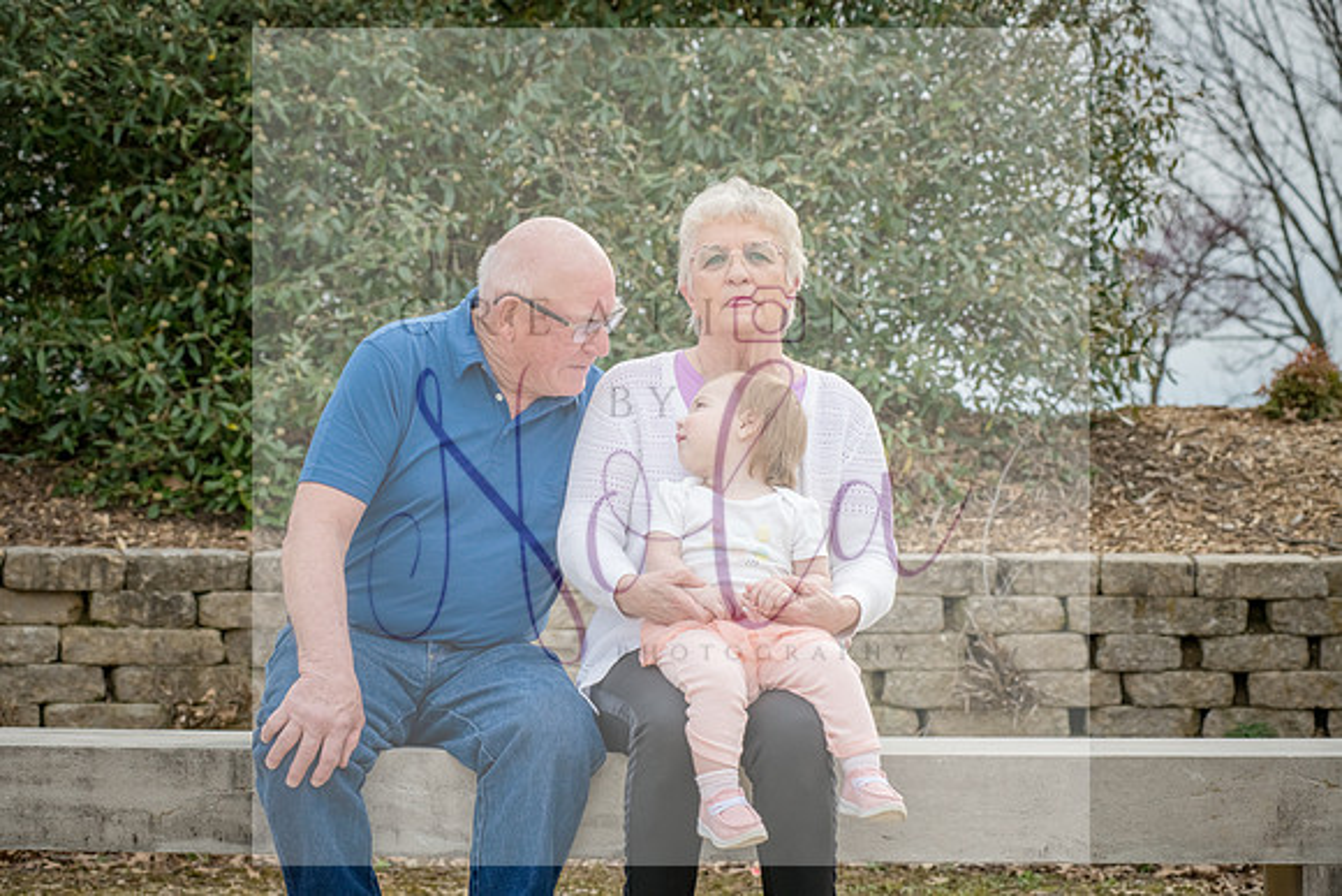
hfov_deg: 23.6
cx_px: 671
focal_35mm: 86
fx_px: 3206
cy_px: 448
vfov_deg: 15.9
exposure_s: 1/640
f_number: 8
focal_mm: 86
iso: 400
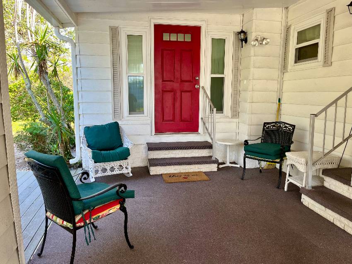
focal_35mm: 26
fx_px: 264
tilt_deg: -8.6
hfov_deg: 67.3
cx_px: 176
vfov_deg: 53.0
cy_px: 132
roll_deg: +0.5
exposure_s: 1/122
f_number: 1.6
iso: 32
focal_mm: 5.1
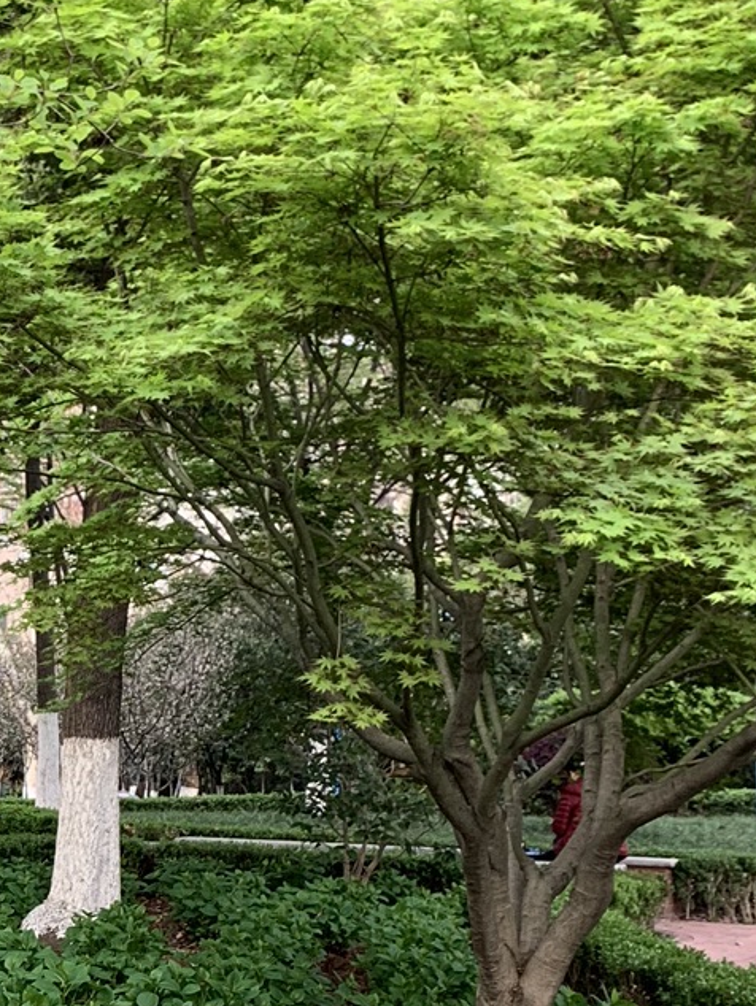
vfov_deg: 23.6
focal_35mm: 82
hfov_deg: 16.9
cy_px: 752
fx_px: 2386
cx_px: -243
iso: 50
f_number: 1.8
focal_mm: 4.25
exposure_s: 1/121
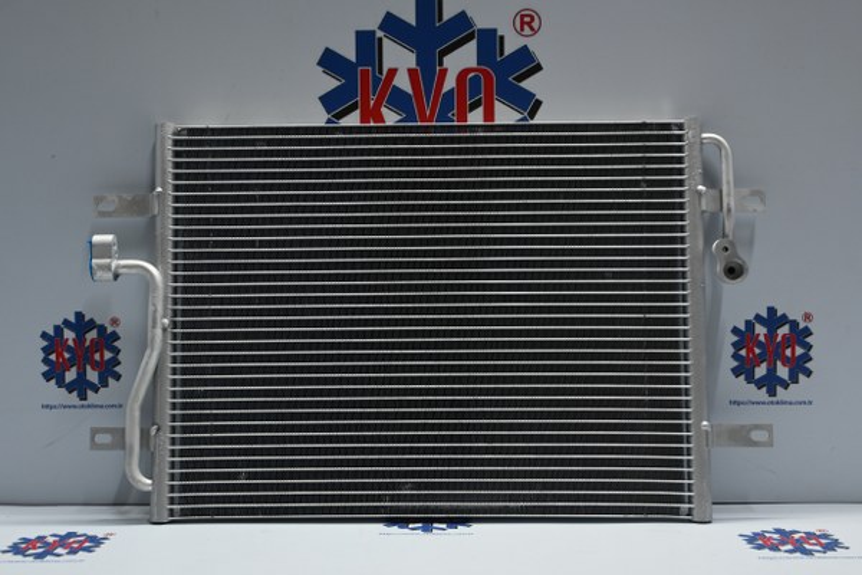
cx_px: 431
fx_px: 1077
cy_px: 288
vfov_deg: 29.9
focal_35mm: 45
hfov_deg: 43.6
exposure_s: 1/50
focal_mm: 30
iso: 500
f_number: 4.8
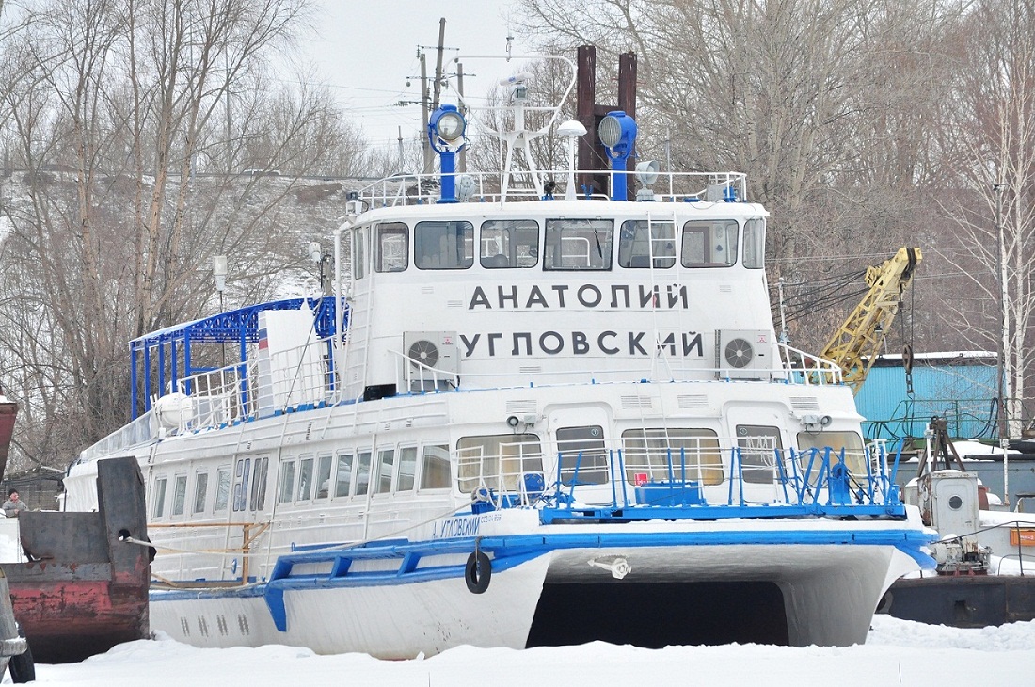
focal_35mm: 292
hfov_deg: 7.1
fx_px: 8397
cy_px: 344
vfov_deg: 4.7
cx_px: 518
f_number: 9
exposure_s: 1/1000
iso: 1000
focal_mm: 195
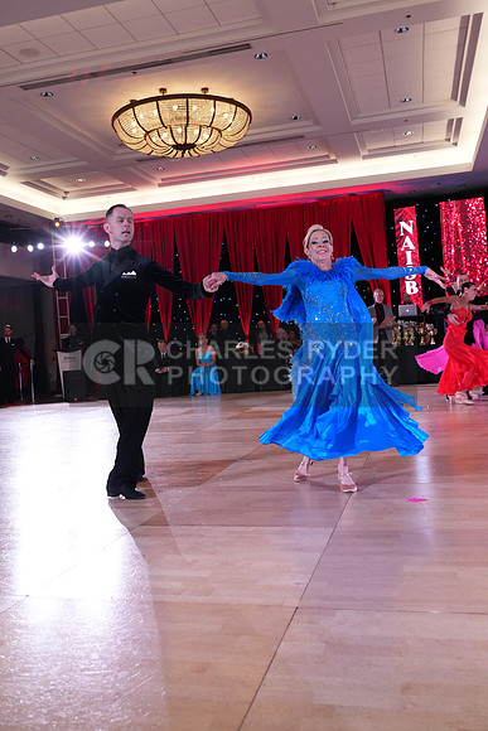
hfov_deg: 41.1
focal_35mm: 32
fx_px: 650
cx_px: 244
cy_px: 366
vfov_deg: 58.7
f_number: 5
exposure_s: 1/250
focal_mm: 32
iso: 2500
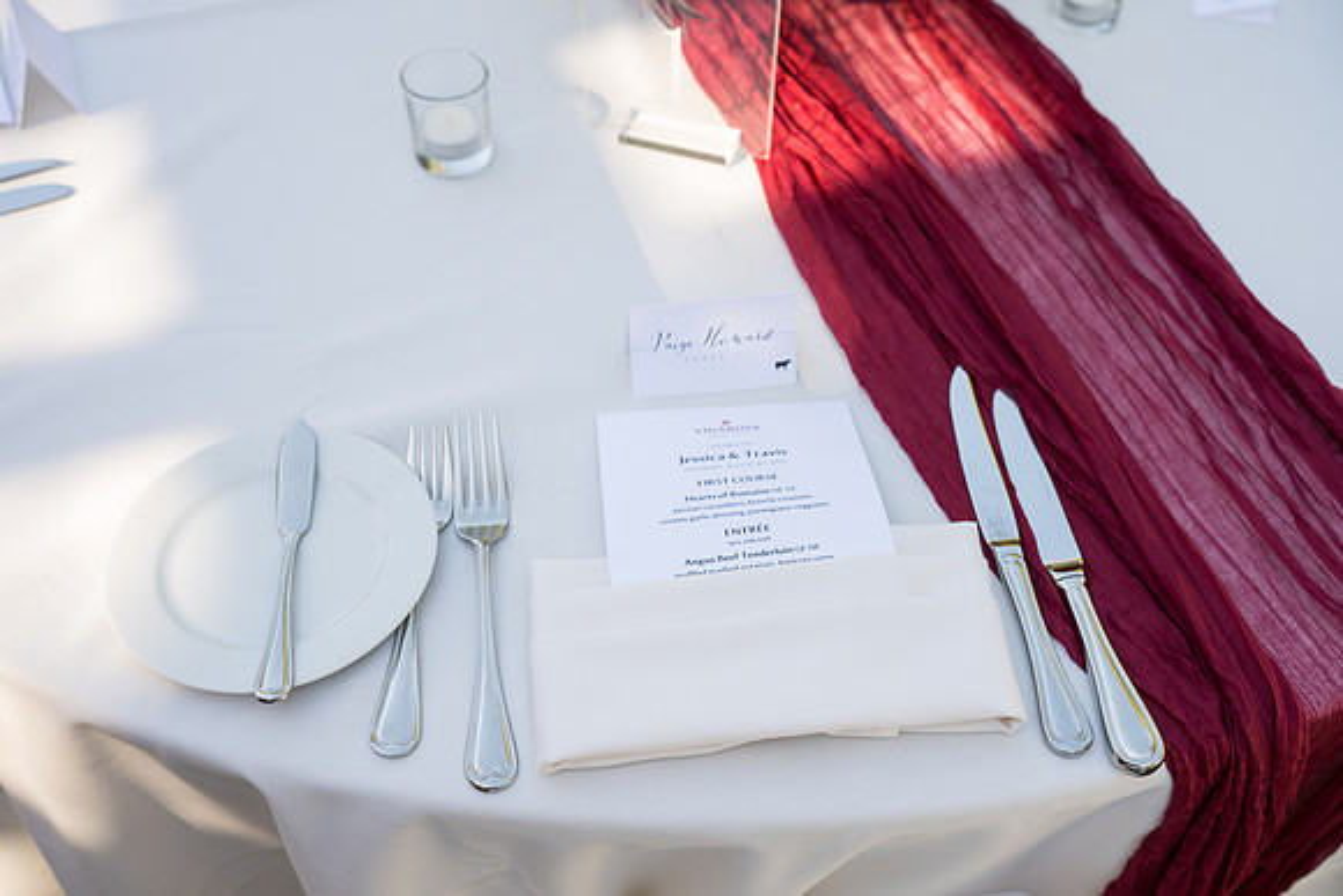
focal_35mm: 35
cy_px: 448
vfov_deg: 37.9
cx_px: 672
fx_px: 1306
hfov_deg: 54.4
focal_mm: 35
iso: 200
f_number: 4.5
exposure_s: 1/320
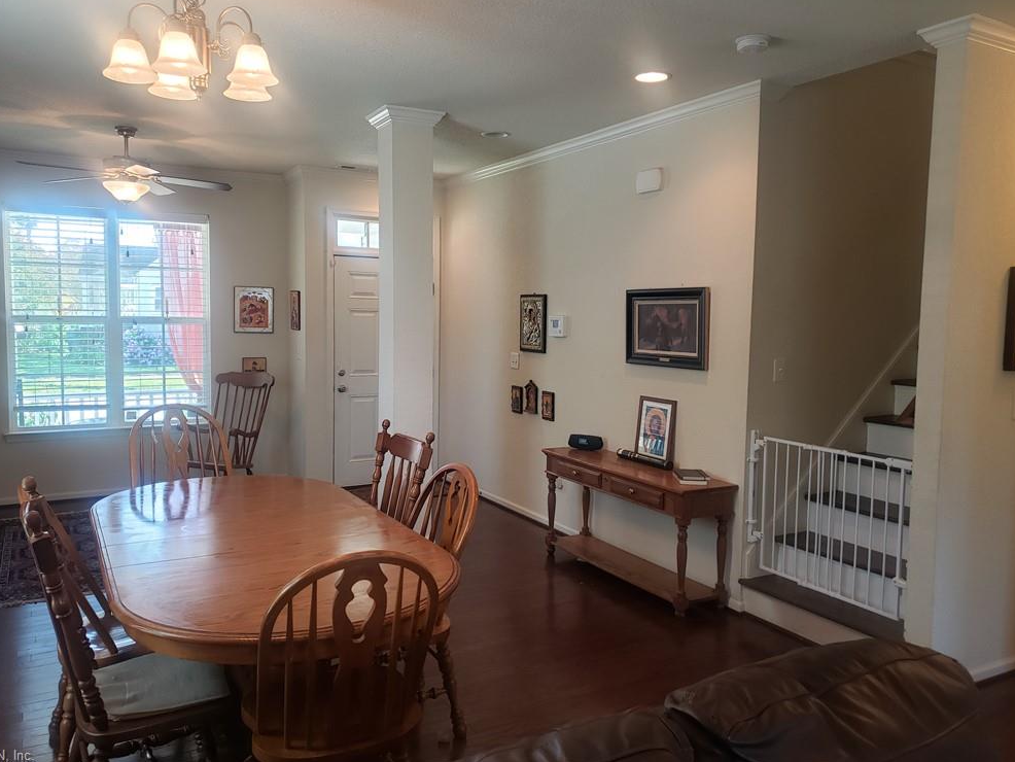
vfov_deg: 51.4
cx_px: 499
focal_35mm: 27
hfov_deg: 65.3
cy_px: 370
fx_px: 792
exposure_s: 1/60
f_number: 1.5
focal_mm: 4.3
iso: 80
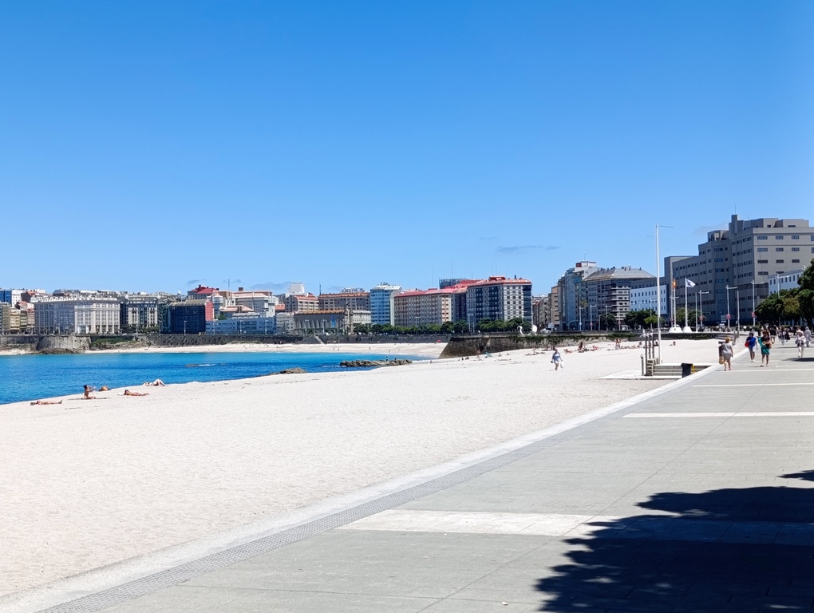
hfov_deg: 41.2
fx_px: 1083
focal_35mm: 46
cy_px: 306
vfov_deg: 31.6
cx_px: 407
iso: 51
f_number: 1.65
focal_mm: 6.11
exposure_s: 1/775
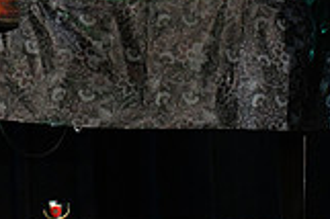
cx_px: 160
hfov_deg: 18.9
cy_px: 5
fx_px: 989
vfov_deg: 12.5
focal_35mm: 108
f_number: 5.6
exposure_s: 1/160
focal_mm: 20
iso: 6400
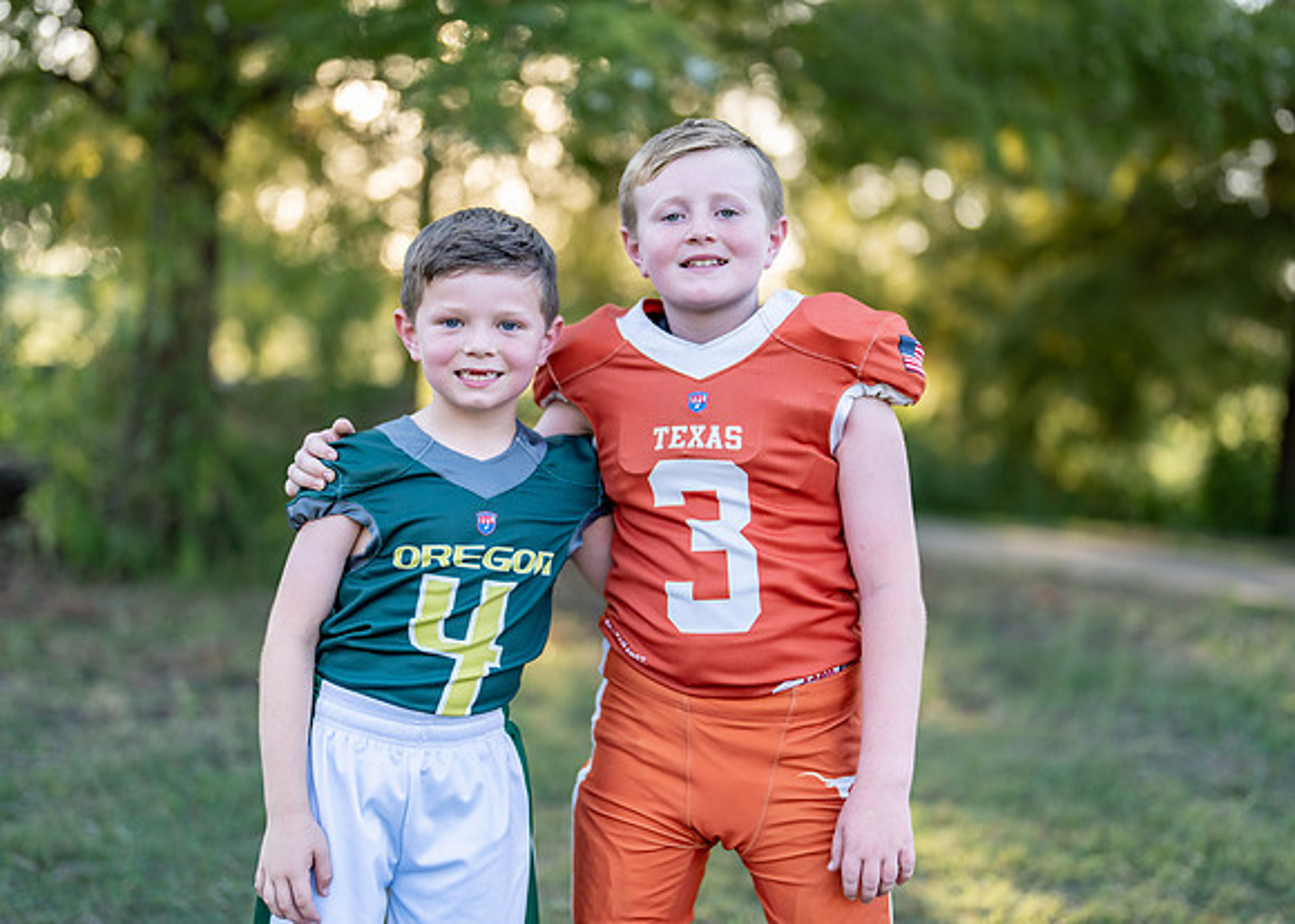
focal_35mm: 52
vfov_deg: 27.0
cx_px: 648
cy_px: 462
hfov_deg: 37.2
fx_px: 1926
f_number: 1.2
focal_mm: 50
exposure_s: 1/640
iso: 100
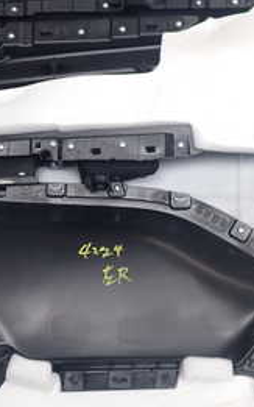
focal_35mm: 73
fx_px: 809
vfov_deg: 28.2
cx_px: 84
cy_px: 186
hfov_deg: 17.8
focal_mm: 5.4
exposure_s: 1/160
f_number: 2.3
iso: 100
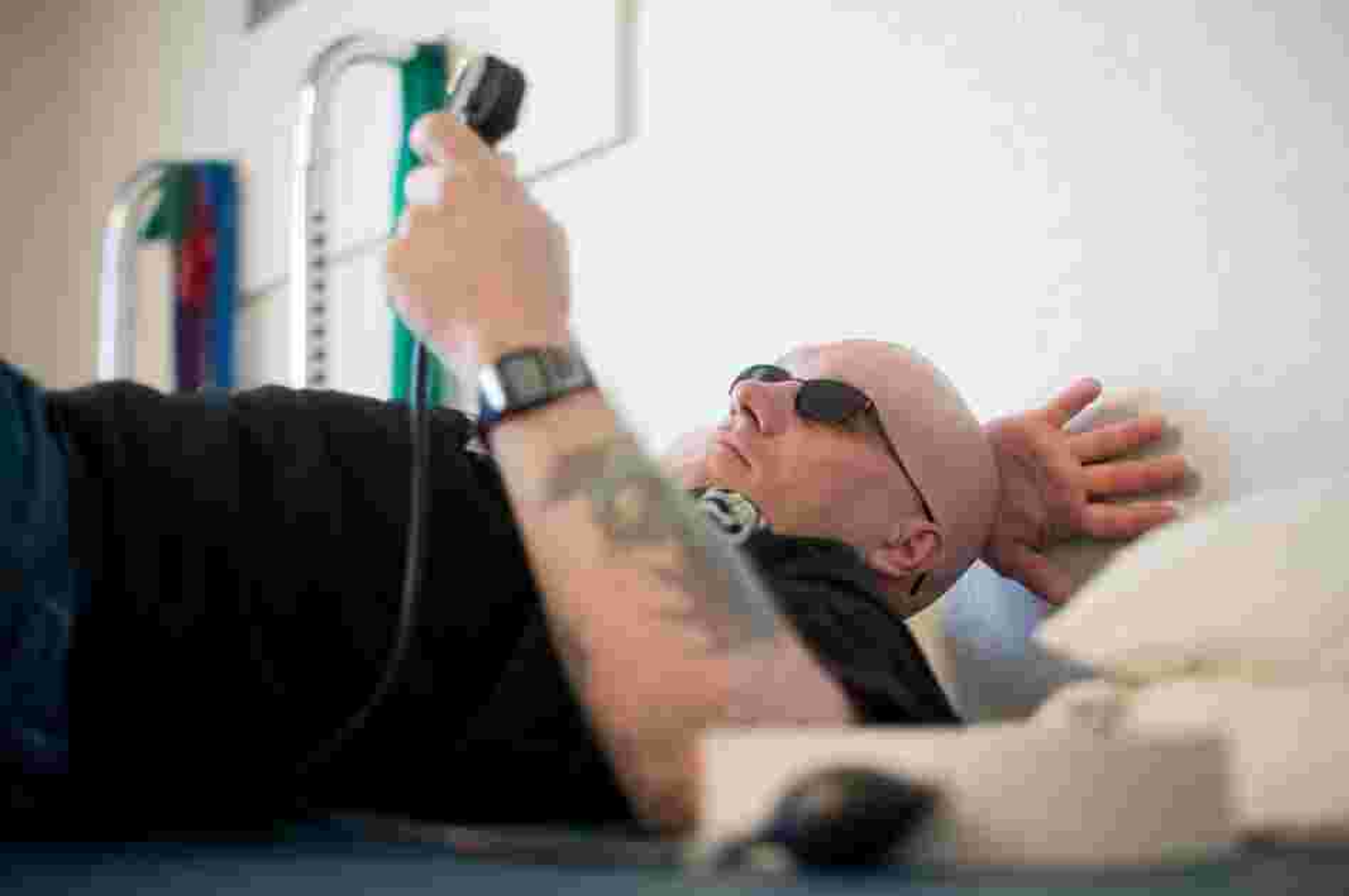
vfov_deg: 26.9
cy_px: 448
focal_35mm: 50
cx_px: 674
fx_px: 1872
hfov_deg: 39.6
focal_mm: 50
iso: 200
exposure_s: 1/60
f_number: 2
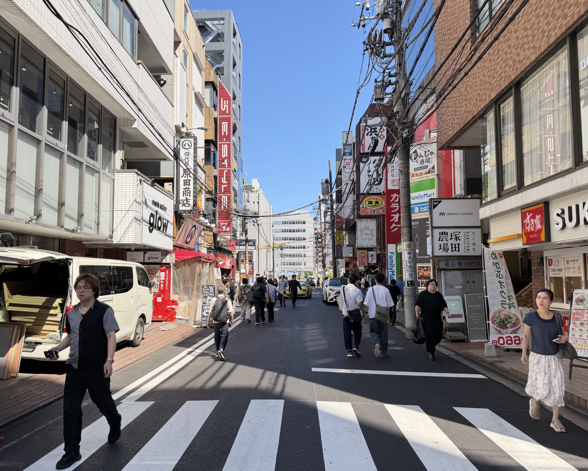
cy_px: 240
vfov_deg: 54.9
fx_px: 452
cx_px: 269
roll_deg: +0.0
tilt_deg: +5.1
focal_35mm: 26
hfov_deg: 65.9
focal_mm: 6.76
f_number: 1.78
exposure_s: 1/2525
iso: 80
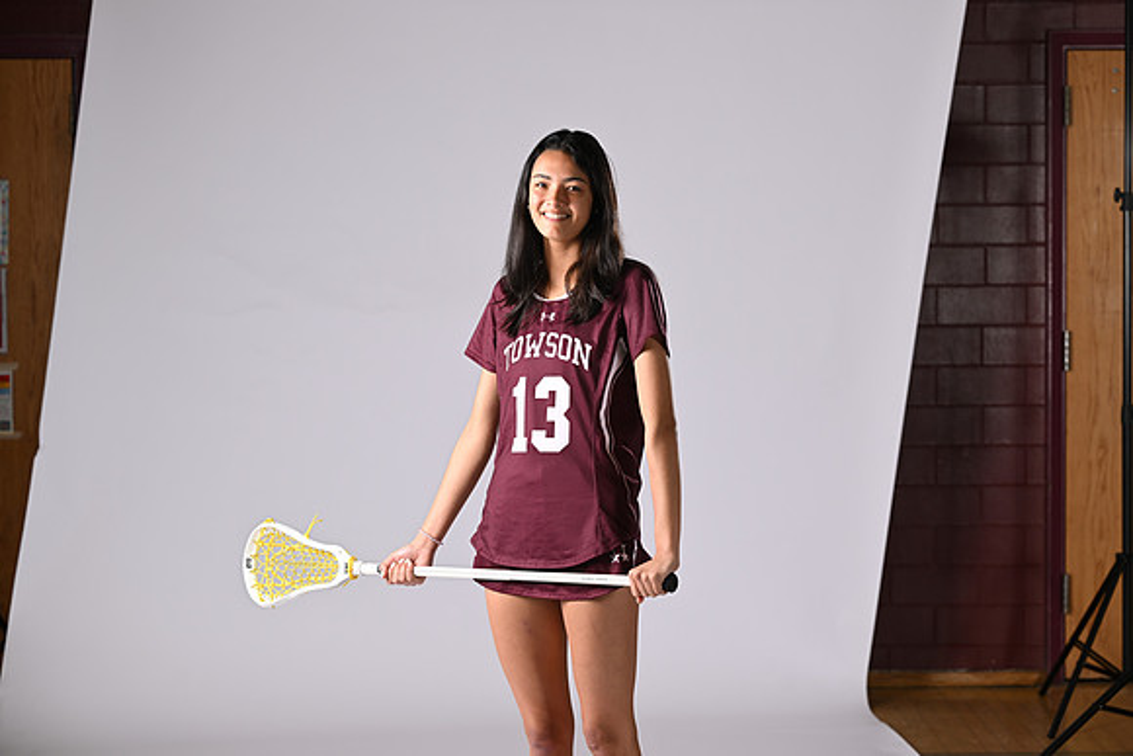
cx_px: 566
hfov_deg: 21.9
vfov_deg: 14.7
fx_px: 2927
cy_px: 378
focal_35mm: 93
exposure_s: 1/160
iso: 100
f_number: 4.5
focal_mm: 93
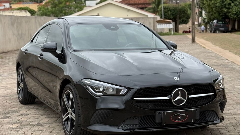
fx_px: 337
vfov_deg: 22.6
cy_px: 72
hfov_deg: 39.2
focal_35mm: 53
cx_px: 120
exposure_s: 1/1543
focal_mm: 6.76
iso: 80
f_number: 1.78
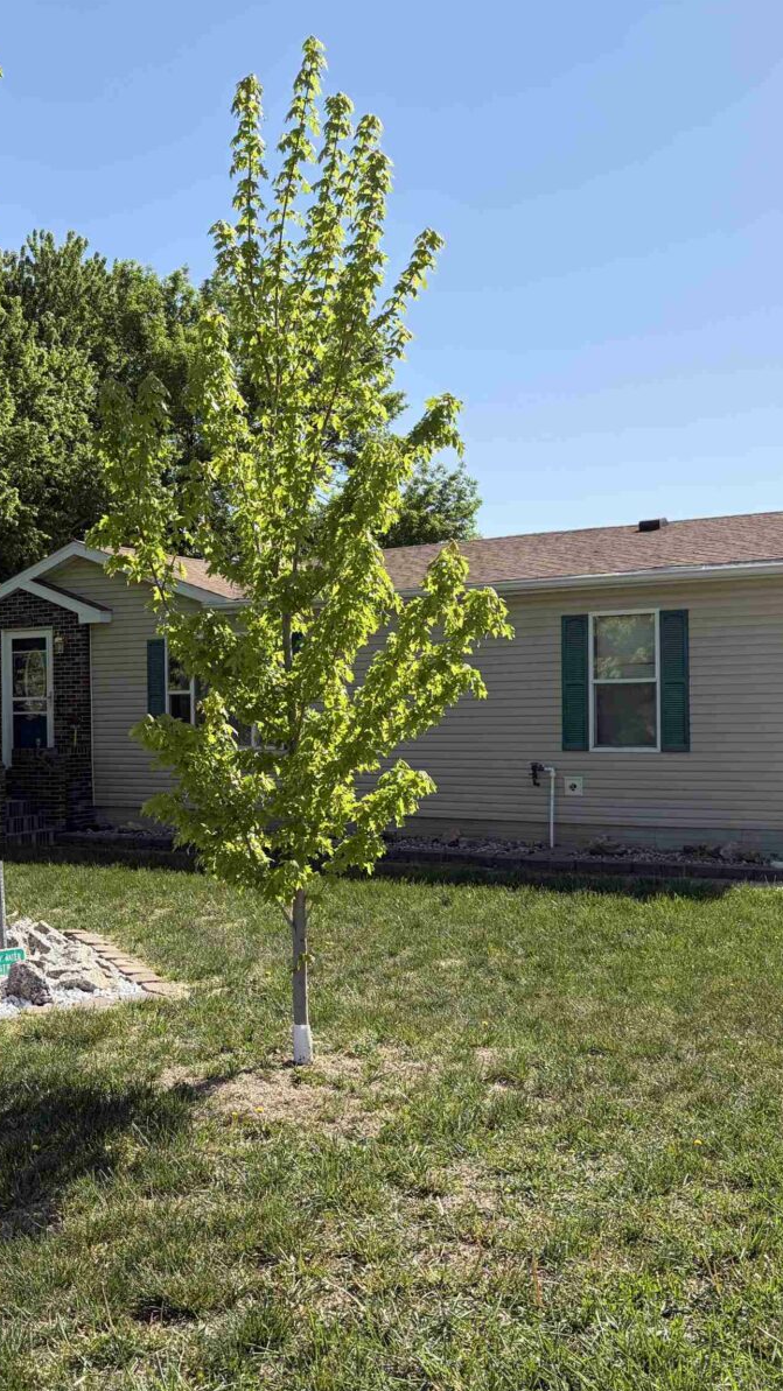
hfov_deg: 30.9
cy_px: 695
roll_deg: +0.8
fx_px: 1403
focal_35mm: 38
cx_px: 245
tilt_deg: +1.2
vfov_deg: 52.8
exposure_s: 1/2747
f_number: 1.6
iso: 50
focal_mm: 5.96
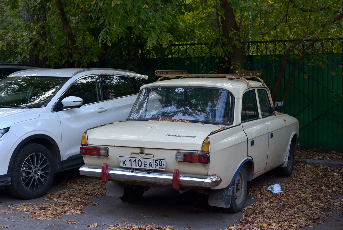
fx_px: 477
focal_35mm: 50
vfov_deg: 27.1
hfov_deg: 39.5
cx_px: 172
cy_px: 115
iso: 640
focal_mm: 50
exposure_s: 1/200
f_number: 5.6
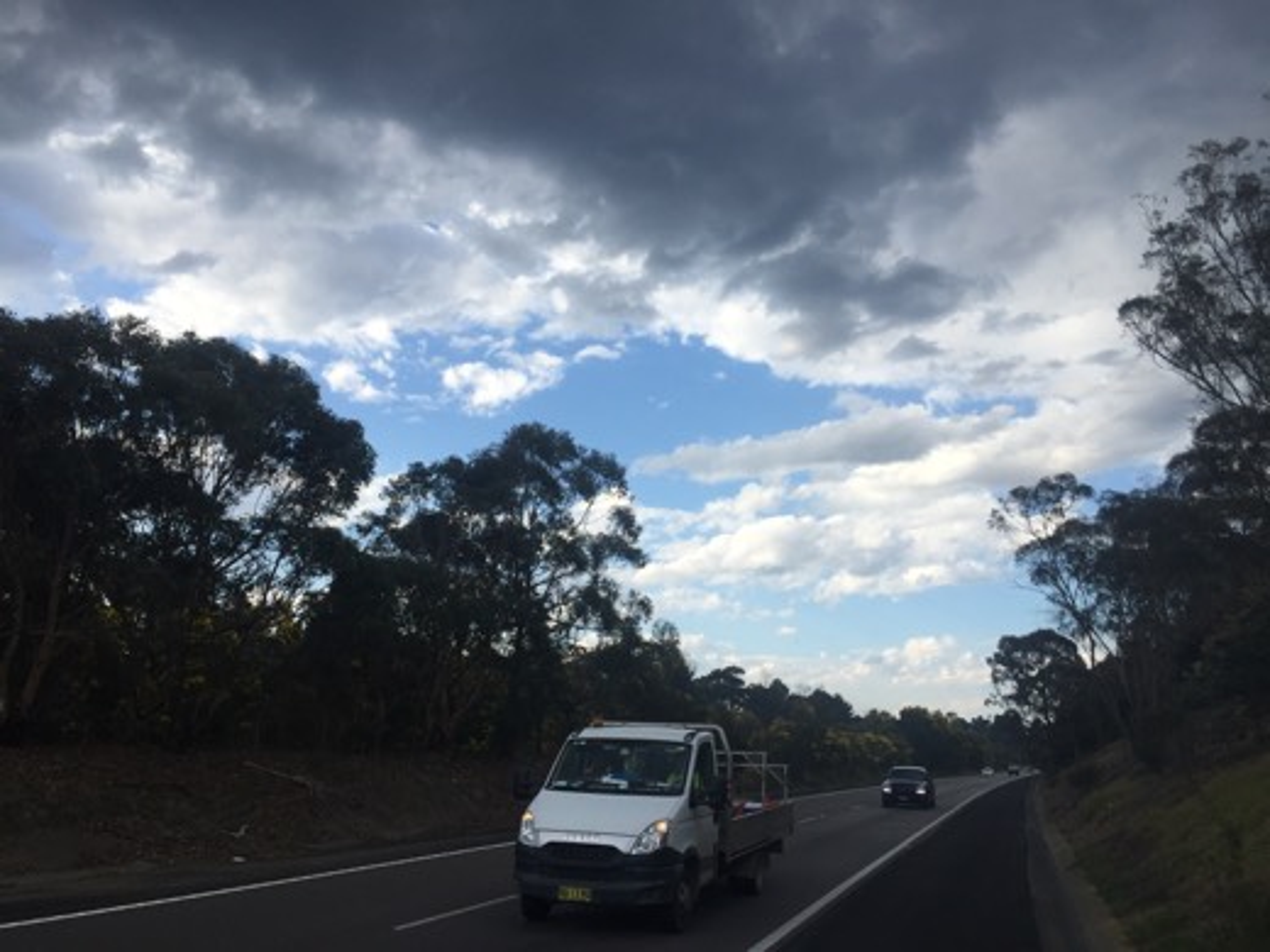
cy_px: 476
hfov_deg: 61.7
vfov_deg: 48.2
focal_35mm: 29
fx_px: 1064
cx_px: 635
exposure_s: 1/1130
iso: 32
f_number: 2.2
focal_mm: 4.15
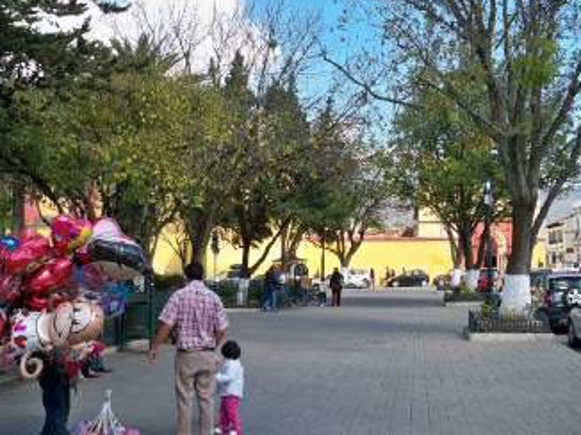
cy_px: 218
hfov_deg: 43.8
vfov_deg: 33.6
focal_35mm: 43
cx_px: 326
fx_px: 721
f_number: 3.1
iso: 64
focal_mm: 6.3
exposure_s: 1/250
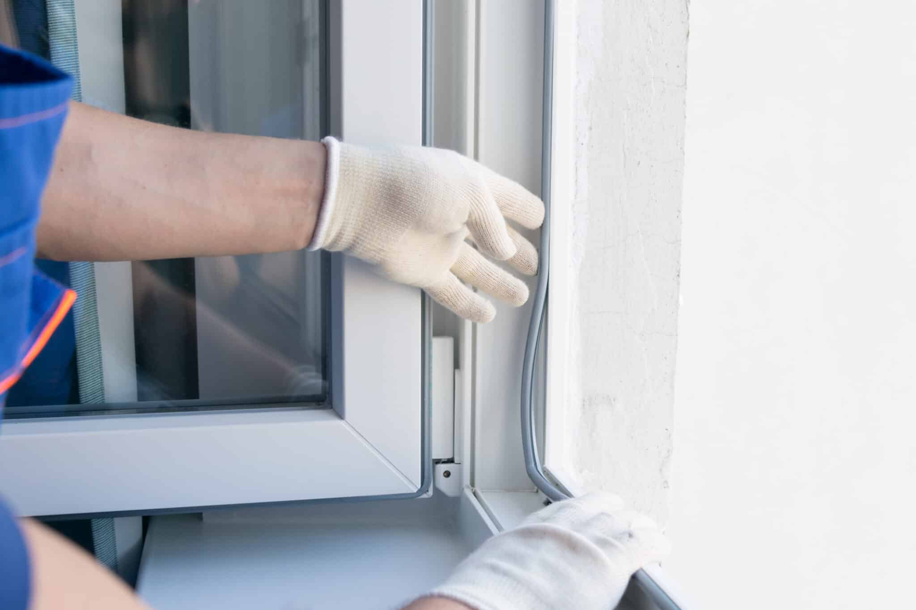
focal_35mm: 46
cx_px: 458
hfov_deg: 42.3
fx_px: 1183
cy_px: 305
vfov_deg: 28.9
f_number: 4.5
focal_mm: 31
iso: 100
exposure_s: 1/125
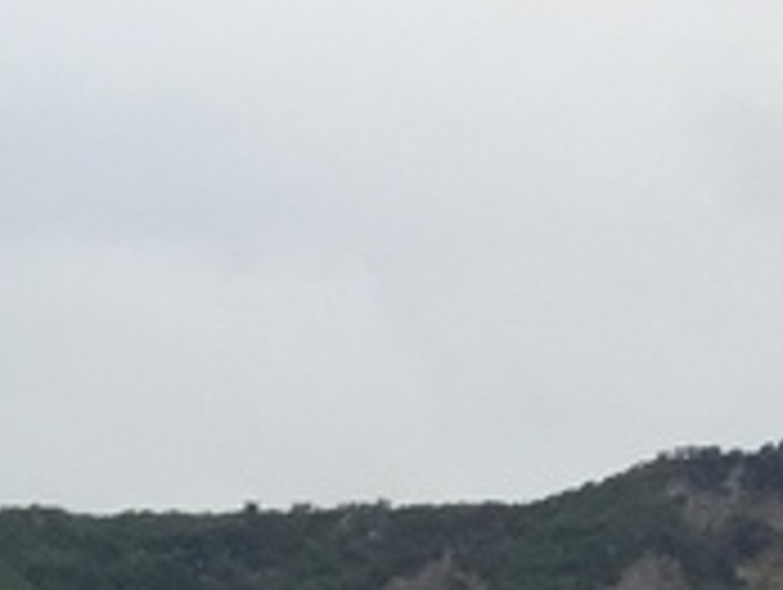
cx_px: -1818
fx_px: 4530
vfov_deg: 6.8
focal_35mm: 200
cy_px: 1666
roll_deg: -5.1
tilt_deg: -5.6
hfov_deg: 8.0
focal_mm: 4.15
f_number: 2.2
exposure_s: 1/824
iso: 32
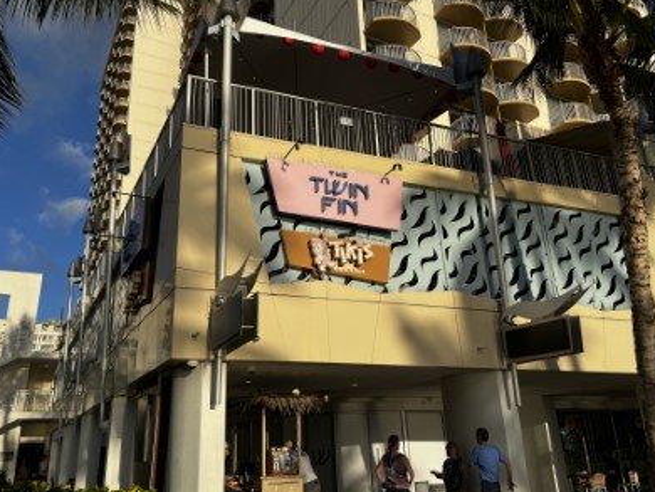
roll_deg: +0.6
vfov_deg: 46.8
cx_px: 294
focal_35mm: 30
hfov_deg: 59.8
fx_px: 568
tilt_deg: +19.9
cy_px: 240
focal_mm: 5.1
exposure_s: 1/6897
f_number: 1.6
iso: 50
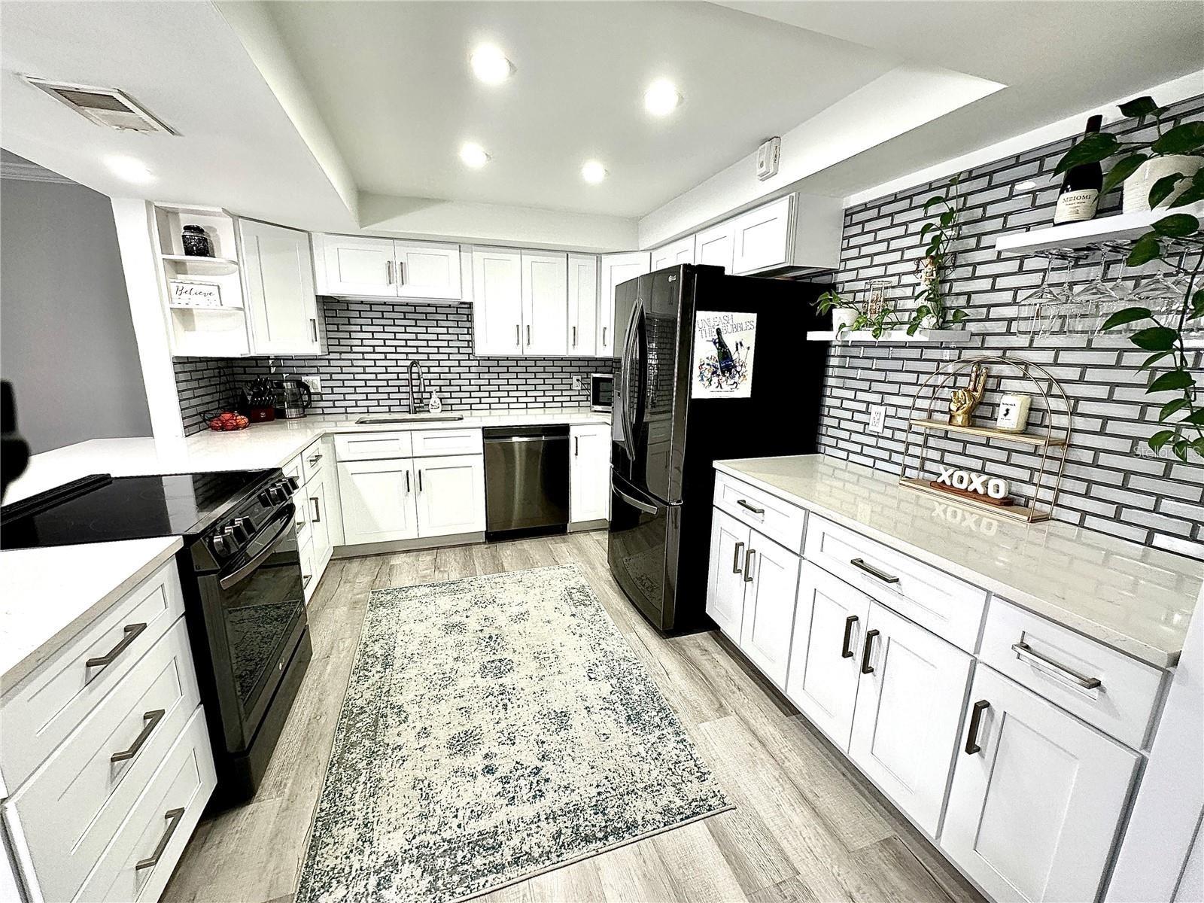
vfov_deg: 85.7
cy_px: 452
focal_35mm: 14
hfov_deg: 102.1
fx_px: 487
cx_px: 602
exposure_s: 1/120
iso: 200
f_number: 2.2
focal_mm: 2.22
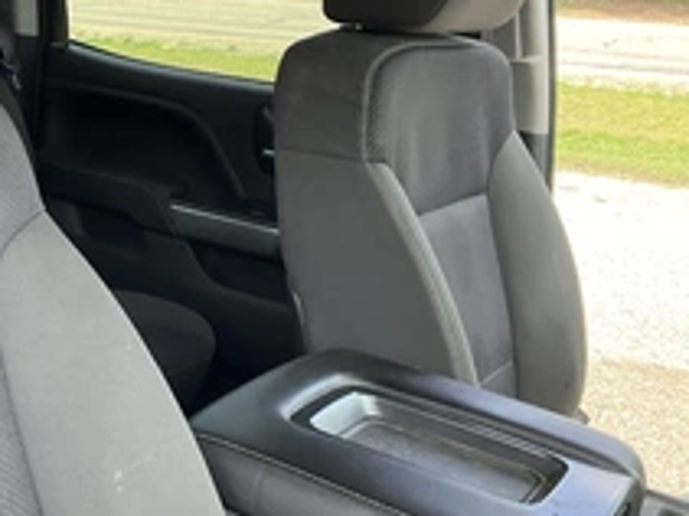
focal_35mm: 55
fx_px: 1094
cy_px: 137
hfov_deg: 32.9
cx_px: 52
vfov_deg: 26.2
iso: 25
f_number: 1.8
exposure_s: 1/140
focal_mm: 3
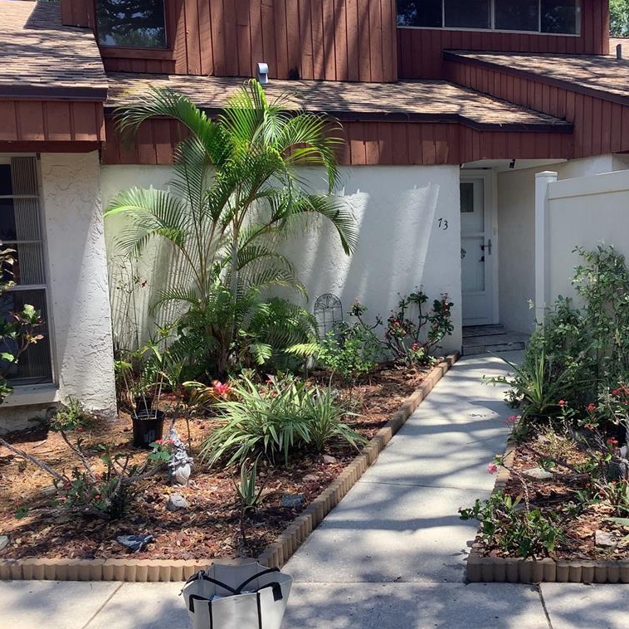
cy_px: 316
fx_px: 761
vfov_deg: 44.9
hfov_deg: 44.8
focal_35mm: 37
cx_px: 367
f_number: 2.4
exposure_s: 1/305
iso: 25
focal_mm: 3.3
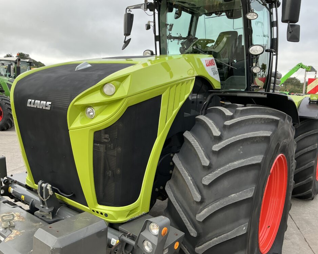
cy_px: 125
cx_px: 146
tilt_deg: -7.0
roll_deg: -2.6
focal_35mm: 30
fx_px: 282
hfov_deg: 58.7
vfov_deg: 48.5
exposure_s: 1/331
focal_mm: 3
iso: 25
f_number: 1.8
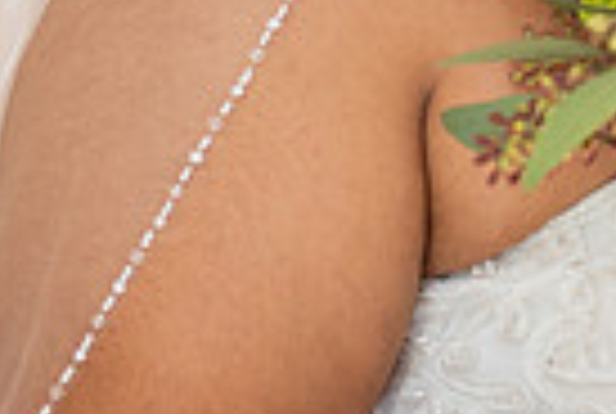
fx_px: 5093
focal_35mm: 297
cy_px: -380
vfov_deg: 4.6
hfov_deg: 6.8
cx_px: 962
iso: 400
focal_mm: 70
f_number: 3.5
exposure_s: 1/160
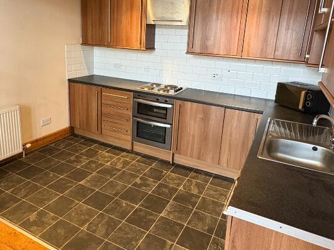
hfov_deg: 65.3
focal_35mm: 27
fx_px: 260
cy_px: 99
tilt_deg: -13.3
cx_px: 155
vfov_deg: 51.0
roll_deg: -2.8
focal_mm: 2.22
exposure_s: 1/50
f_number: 2.2
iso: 320
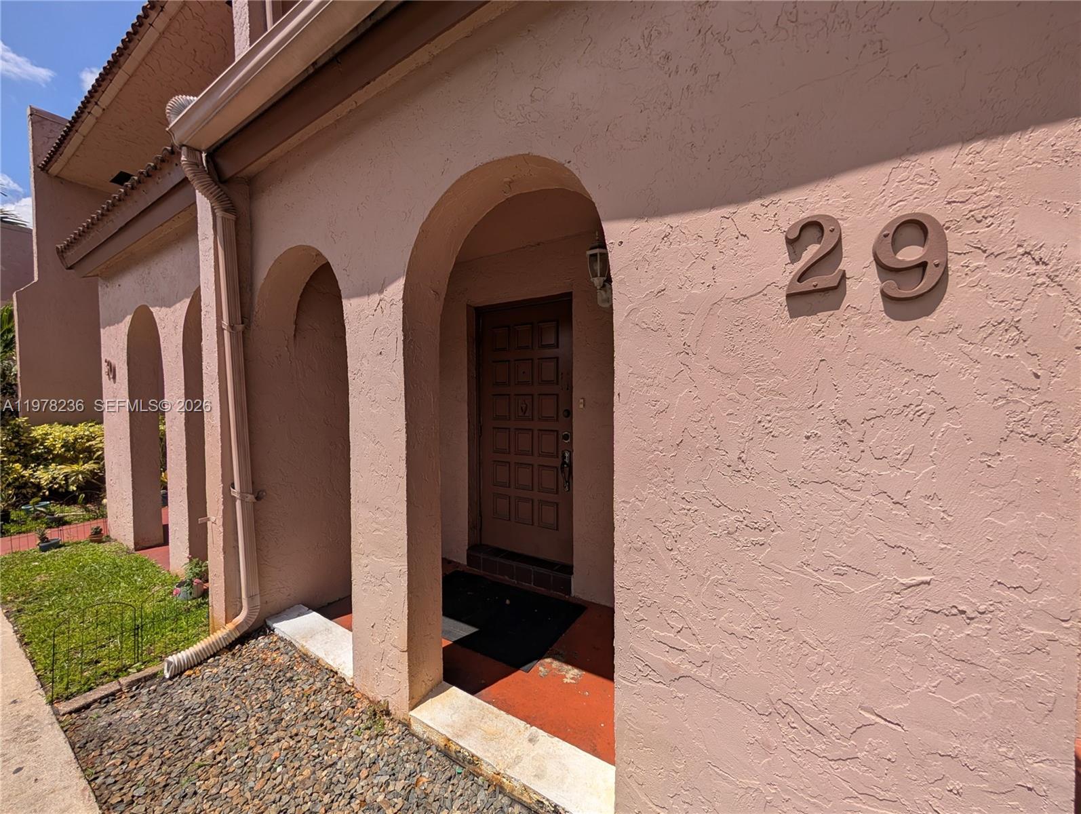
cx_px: 540
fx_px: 375
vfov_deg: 94.6
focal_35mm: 12
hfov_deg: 110.5
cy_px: 407
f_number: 1.7
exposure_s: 1/4878
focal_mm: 2.02
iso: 52
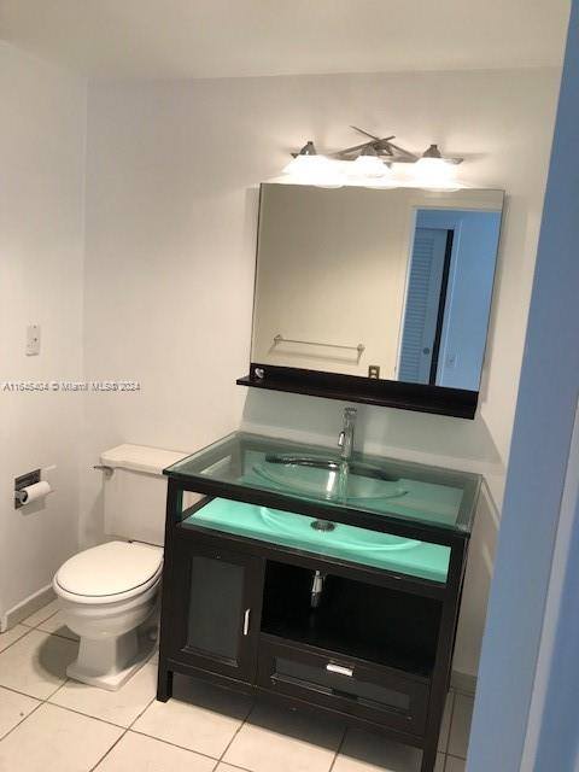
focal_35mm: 28
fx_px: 624
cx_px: 290
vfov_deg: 63.4
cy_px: 386
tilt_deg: -11.3
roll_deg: -2.0
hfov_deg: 49.7
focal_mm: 3.99
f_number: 1.8
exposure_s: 1/40
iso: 20
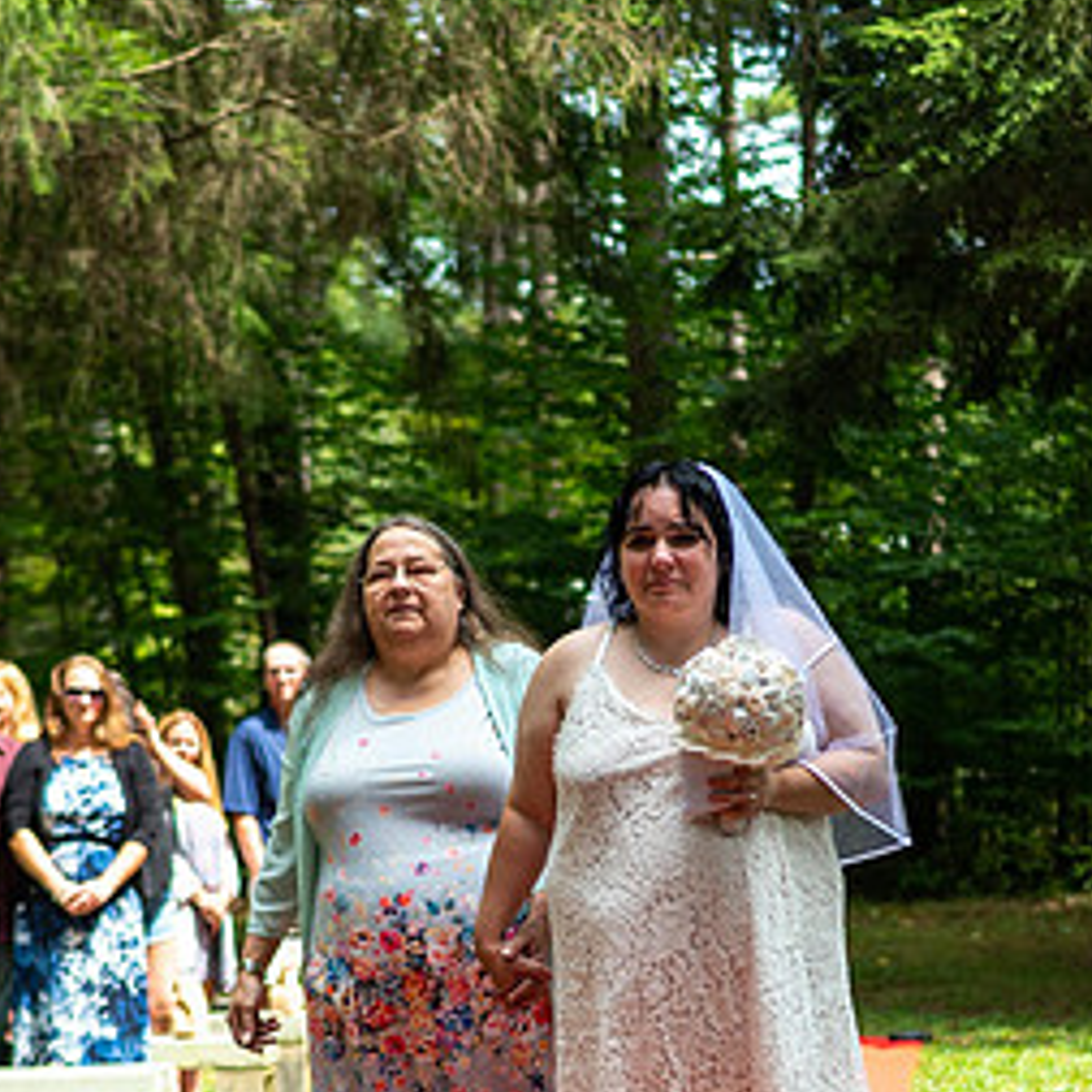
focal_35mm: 102
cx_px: 582
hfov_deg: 17.1
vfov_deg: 16.9
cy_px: 858
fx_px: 3640
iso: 80
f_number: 2
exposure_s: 1/2500
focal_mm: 35
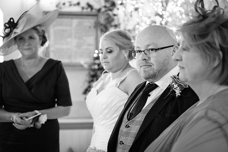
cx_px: 116
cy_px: 69
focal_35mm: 85
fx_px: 537
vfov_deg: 16.1
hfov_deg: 24.0
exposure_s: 1/160
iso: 2500
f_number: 2
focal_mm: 50
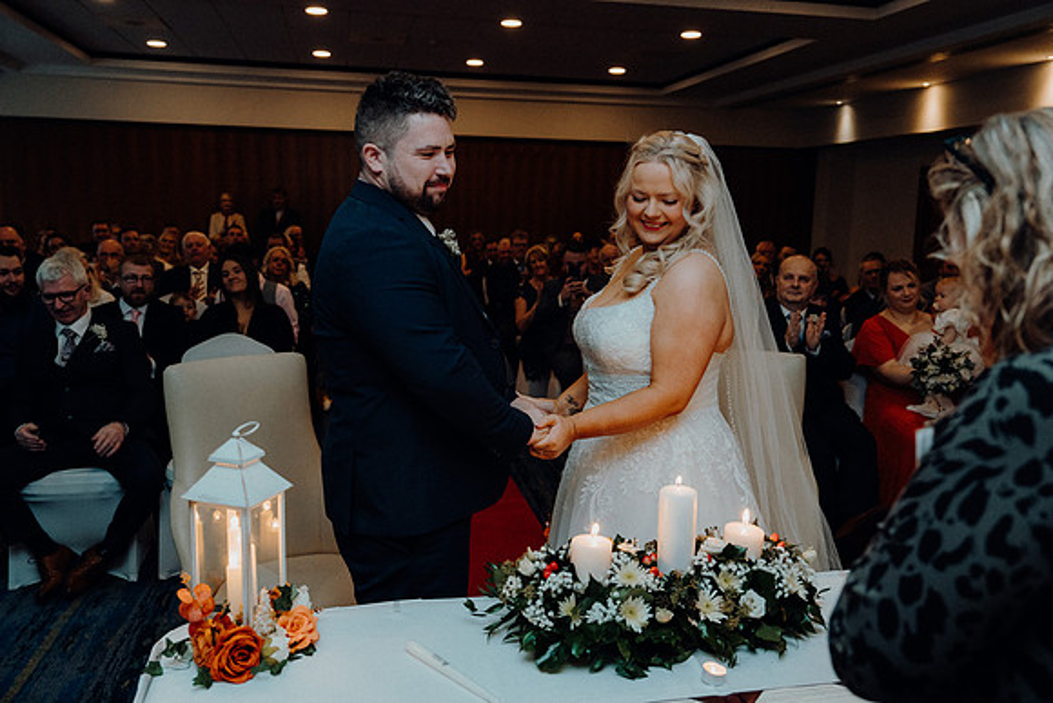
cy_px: 352
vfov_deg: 42.3
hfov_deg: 60.3
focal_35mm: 31
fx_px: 907
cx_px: 526
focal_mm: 31
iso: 2500
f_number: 3.5
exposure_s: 1/160
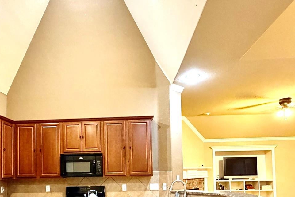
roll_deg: +2.4
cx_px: 118
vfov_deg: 40.3
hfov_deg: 59.8
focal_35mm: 31
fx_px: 254
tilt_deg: +2.2
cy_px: 163
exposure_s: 1/60
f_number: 2.2
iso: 640
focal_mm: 2.22
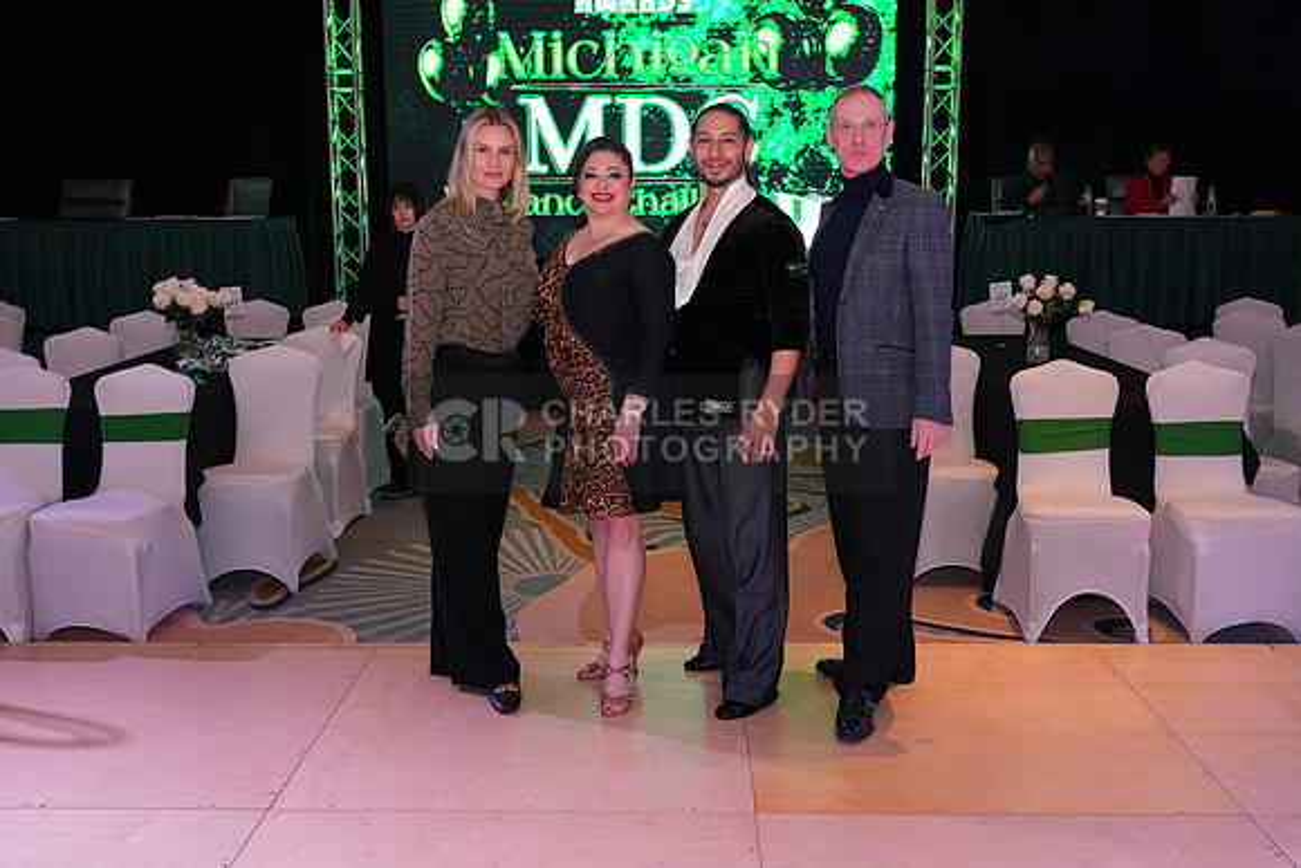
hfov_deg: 54.4
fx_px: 1265
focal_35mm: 35
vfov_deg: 37.9
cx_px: 650
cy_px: 434
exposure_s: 1/250
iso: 2000
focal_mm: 35
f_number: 5.6
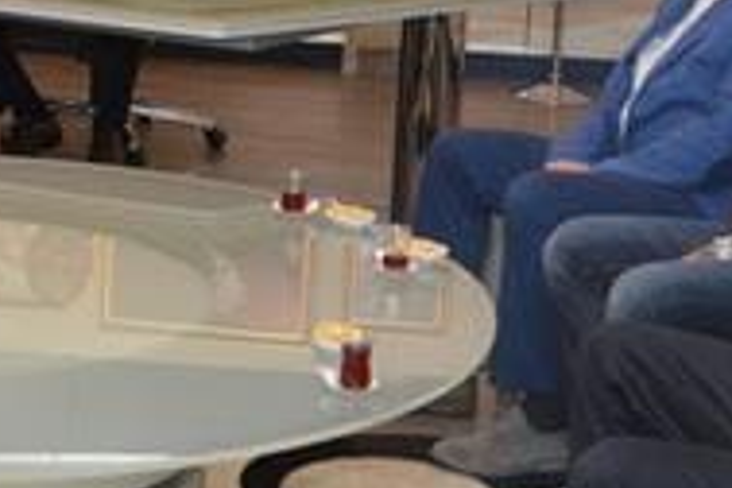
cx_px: 186
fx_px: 2318
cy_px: 259
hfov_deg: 17.8
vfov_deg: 12.0
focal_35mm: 114
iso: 1250
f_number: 8
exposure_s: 1/60
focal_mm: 18
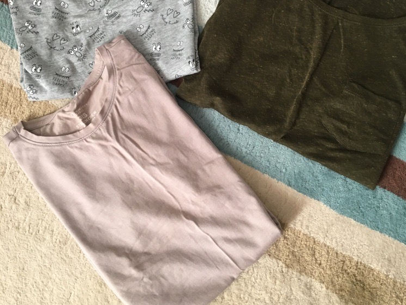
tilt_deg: -76.0
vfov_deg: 35.7
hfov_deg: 47.9
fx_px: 457
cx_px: 204
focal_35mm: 39
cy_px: 63
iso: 125
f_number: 2.2
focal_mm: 4.15
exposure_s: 1/33
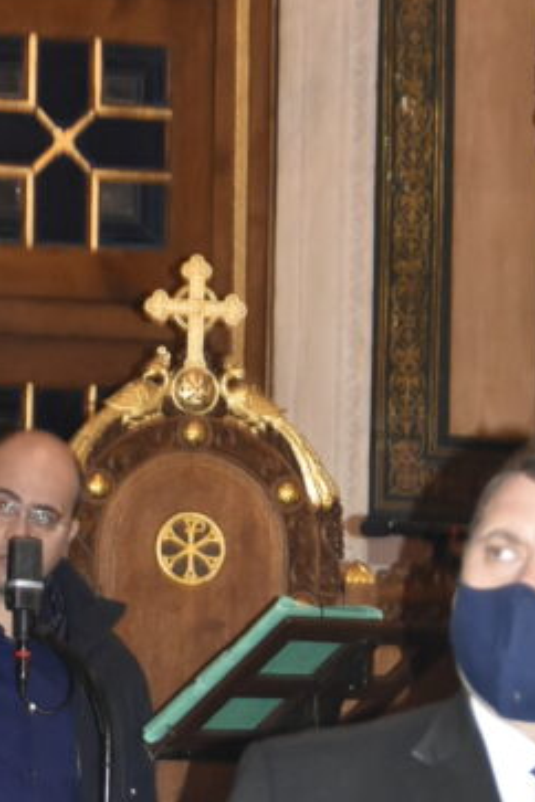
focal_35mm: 237
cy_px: 1052
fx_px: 5283
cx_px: 610
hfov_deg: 5.8
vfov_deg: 8.6
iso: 1600
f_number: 5.6
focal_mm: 56
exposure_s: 1/60
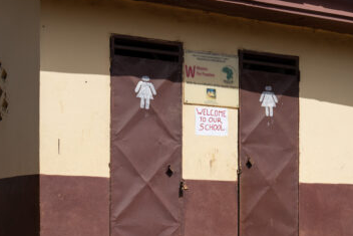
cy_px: 175
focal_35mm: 99
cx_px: 227
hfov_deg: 20.6
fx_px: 971
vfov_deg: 13.8
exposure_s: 1/1250
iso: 100
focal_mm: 34
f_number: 4.5
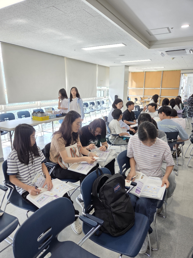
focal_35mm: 23
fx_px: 171
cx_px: 96
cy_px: 129
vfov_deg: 73.9
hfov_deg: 58.9
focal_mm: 5.4
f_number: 1.8
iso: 64
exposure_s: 1/120
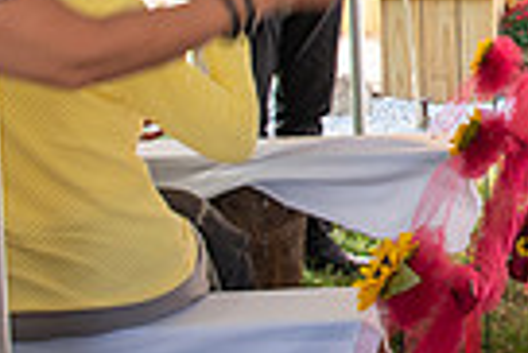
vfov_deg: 12.4
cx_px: 897
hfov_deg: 16.4
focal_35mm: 108
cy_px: -58
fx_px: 1586
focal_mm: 24
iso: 250
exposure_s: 1/160
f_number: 4
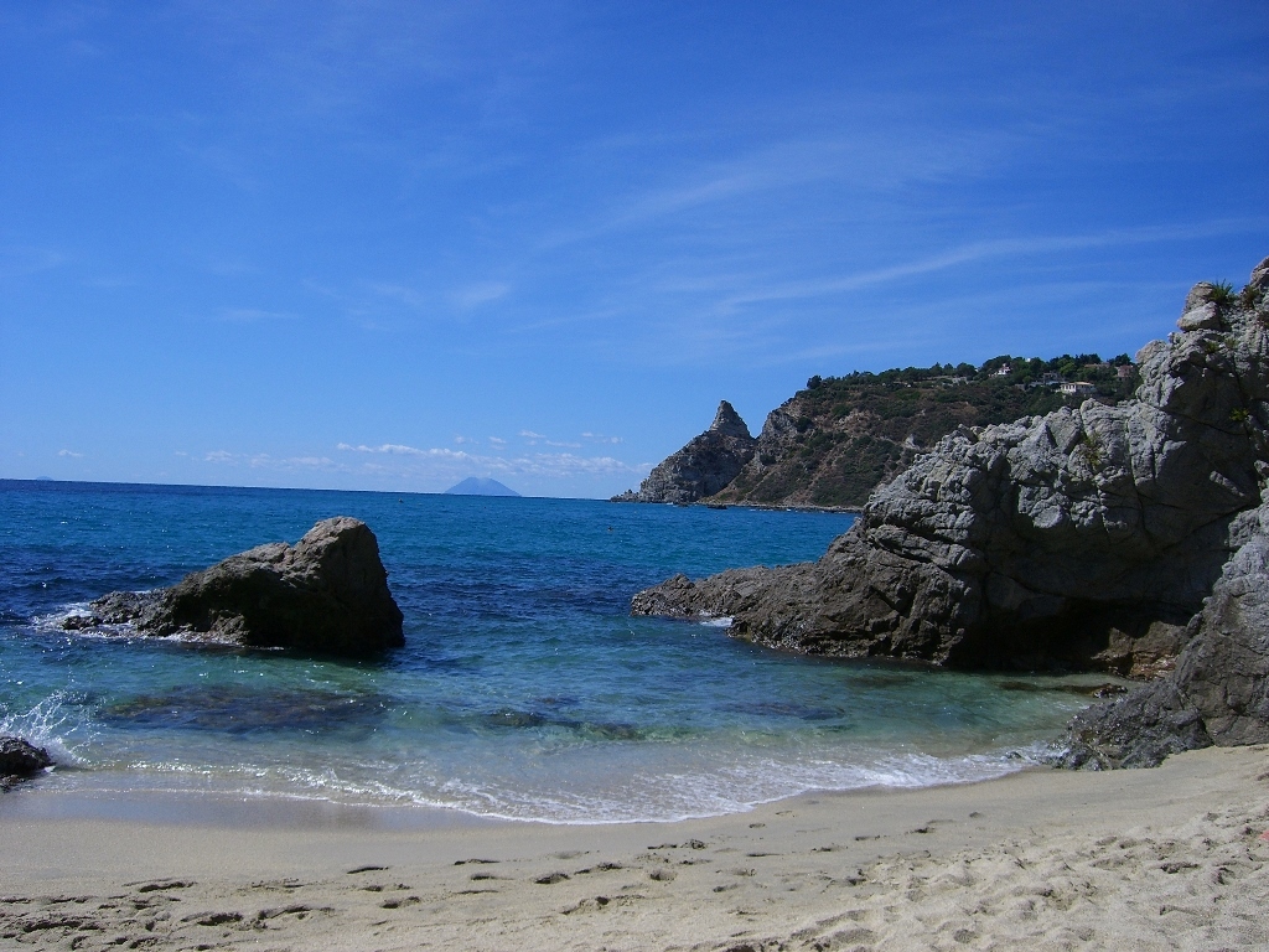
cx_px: 634
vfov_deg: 37.7
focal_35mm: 38
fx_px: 1393
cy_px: 476
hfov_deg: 49.0
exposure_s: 1/1250
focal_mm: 6.2
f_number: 4.3
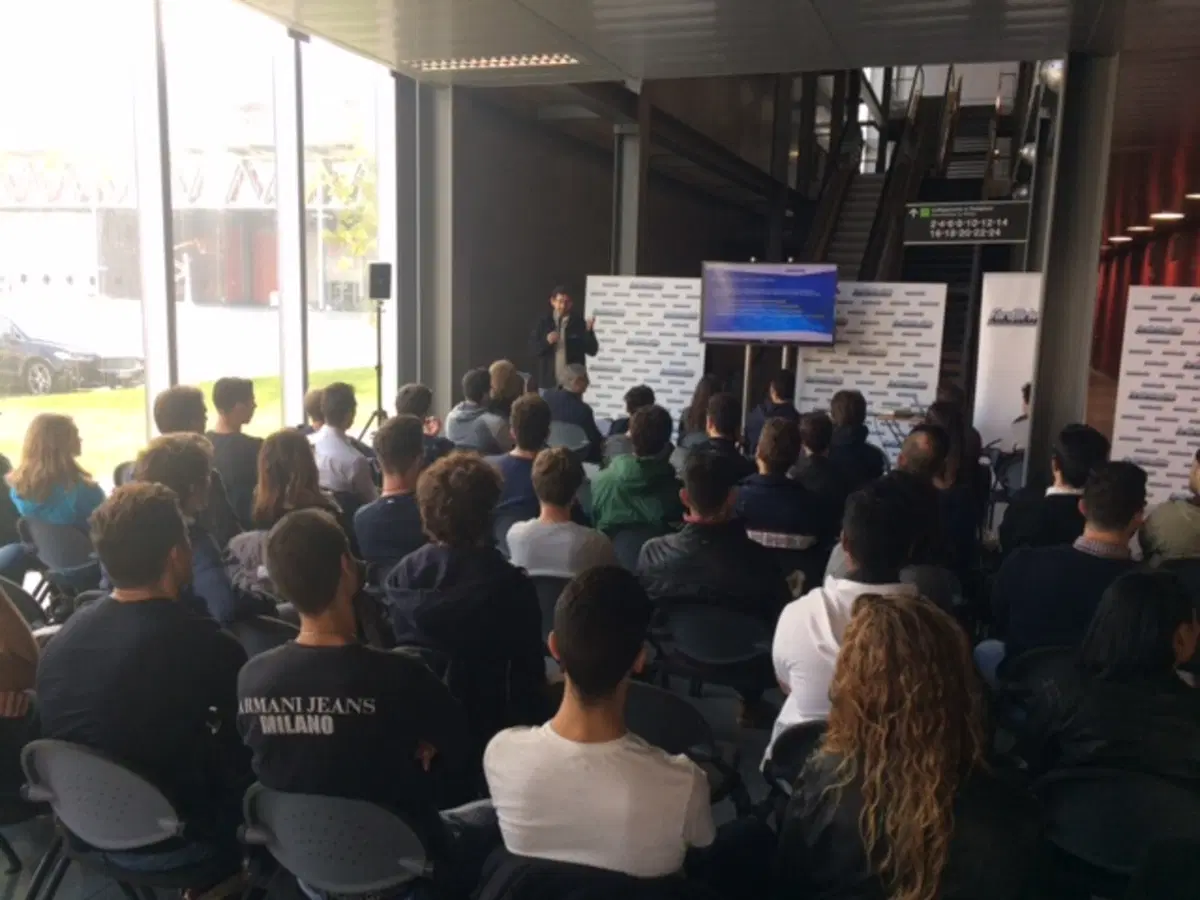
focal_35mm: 29
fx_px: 1005
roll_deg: -2.4
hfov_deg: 61.7
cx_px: 600
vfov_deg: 48.2
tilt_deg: -10.3
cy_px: 450
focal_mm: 4.15
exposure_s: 1/100
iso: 64
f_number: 2.2
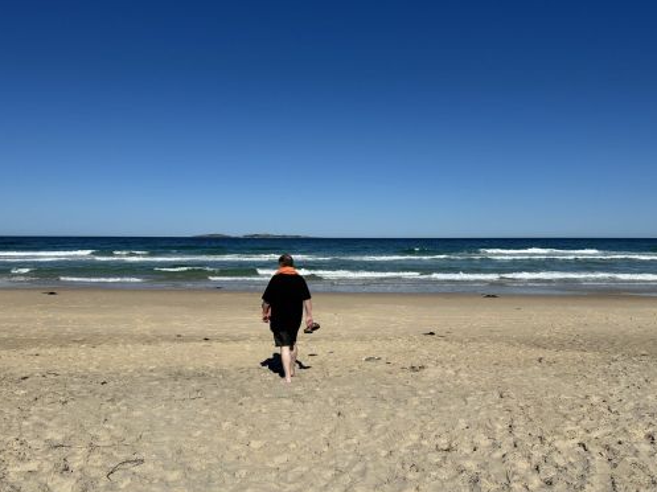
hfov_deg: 61.7
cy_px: 272
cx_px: 328
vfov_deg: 48.1
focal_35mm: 29
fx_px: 550
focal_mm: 6.86
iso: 80
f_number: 1.78
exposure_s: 1/13699
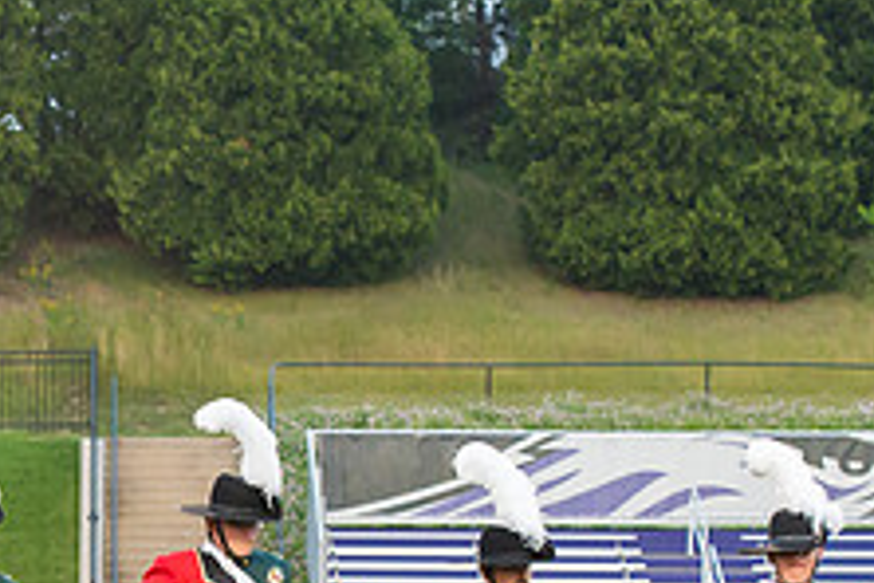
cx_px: -28
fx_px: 5219
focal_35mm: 215
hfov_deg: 9.5
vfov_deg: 6.4
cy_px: 699
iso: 3200
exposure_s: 1/640
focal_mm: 70
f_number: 5
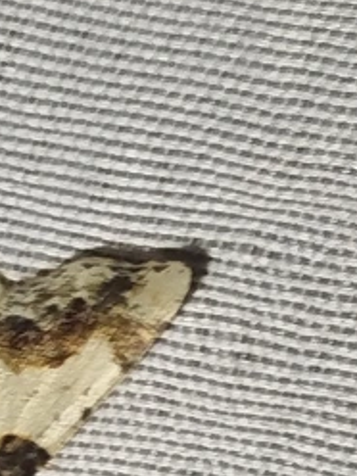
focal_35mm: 217
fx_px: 2984
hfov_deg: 6.8
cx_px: -90
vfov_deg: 9.0
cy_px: 524
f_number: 1.7
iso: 100
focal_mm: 5.31
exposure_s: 1/50
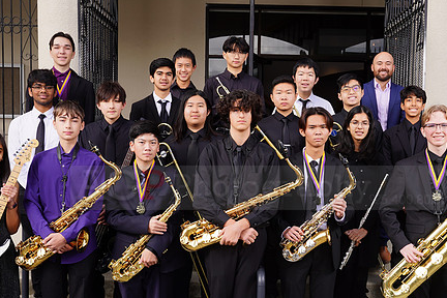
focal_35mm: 47
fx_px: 584
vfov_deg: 28.6
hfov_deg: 41.9
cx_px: 244
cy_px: 180
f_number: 6.3
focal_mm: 35
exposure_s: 1/200
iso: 100
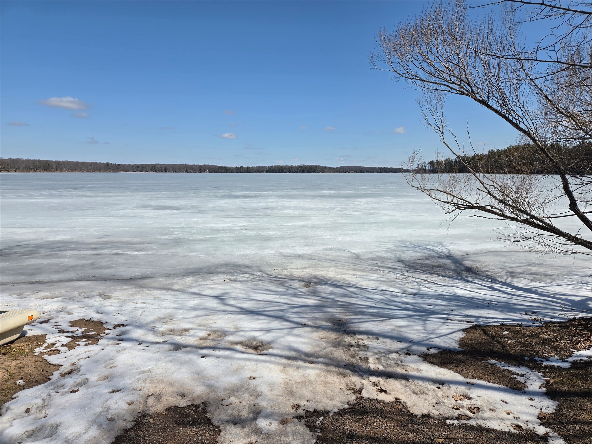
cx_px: 296
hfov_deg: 73.9
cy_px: 222
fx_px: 393
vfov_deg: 58.9
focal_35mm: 23
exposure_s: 1/7887
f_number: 1.8
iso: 64
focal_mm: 5.4
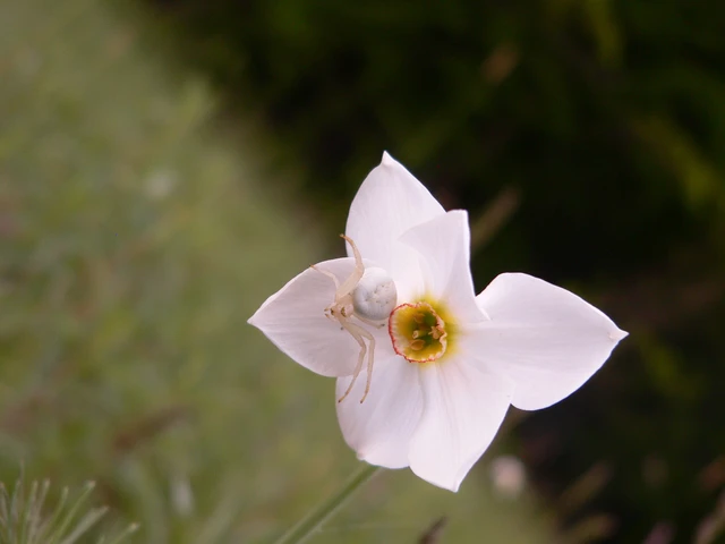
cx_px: 362
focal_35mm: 64
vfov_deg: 22.9
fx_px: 1340
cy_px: 272
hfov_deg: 30.3
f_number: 3.3
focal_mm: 10.6
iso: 100
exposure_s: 1/100
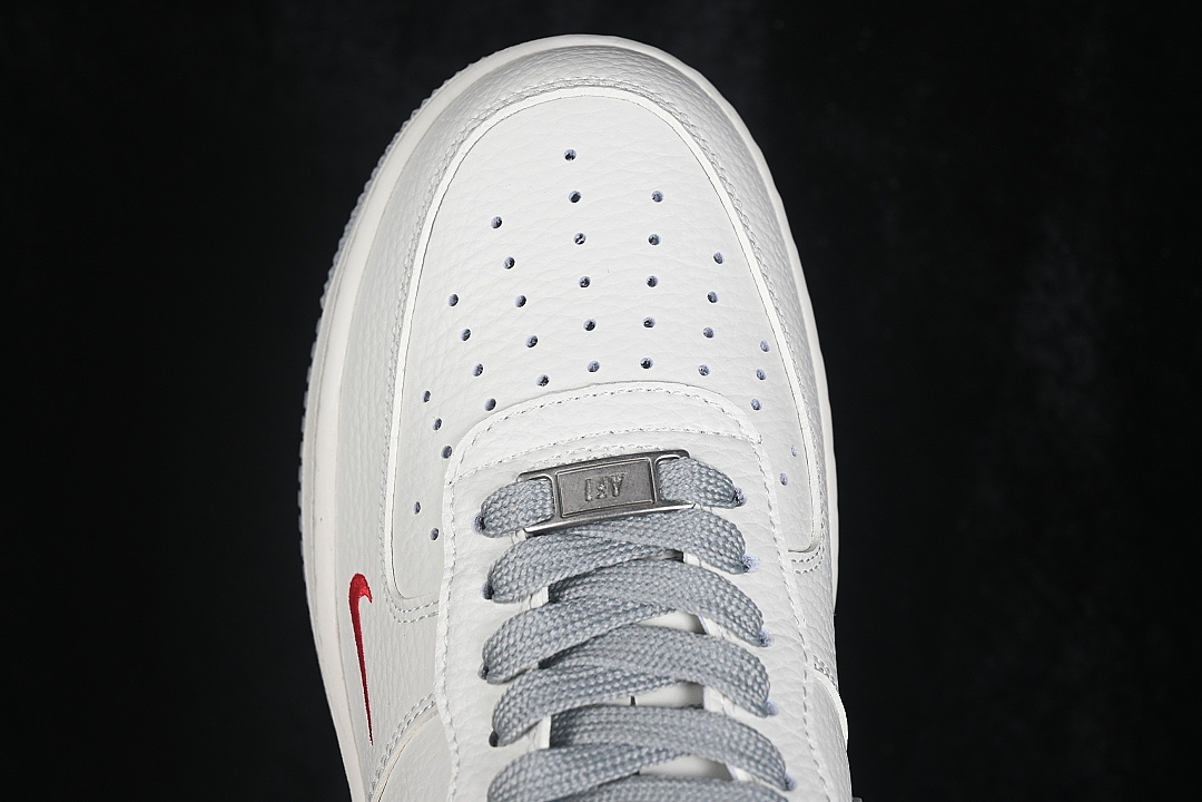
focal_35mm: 75
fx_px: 2504
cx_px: 601
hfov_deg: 27.0
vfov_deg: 18.2
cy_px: 401
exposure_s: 1/80
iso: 160
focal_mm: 50
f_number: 7.1
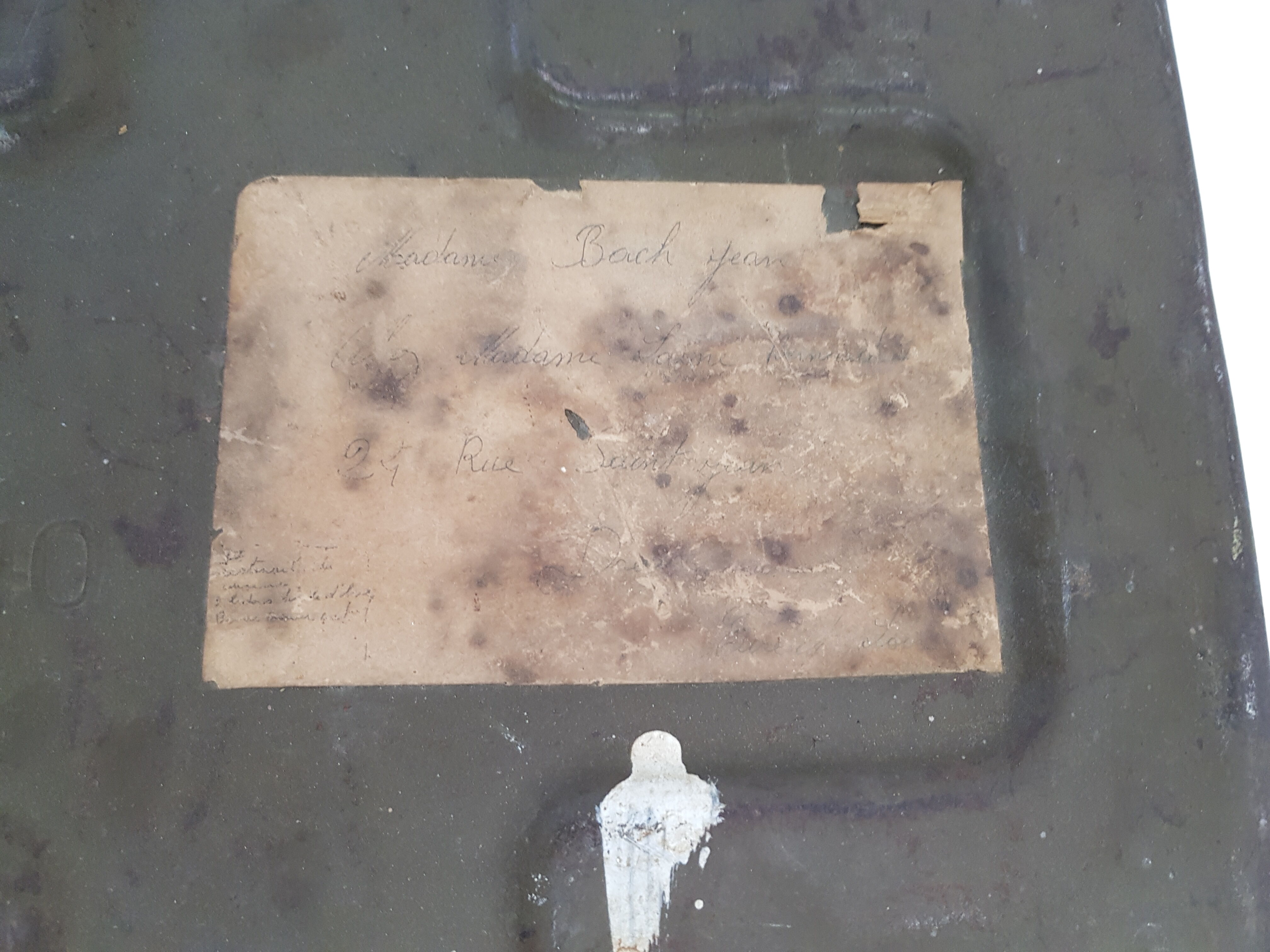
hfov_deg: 67.3
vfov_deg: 53.1
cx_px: 635
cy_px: 476
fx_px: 954
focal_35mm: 26
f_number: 1.7
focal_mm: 4.2
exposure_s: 1/50
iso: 200
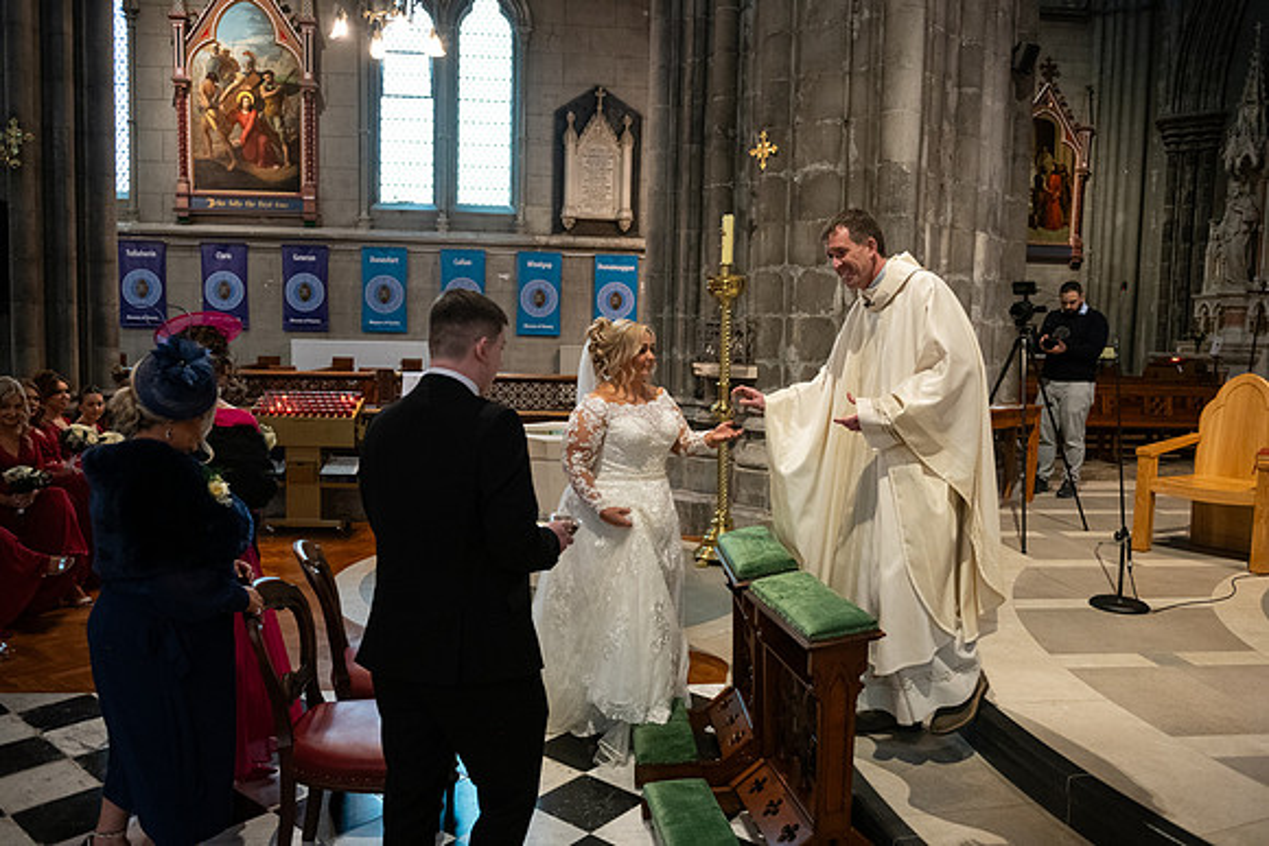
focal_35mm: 27
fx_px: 952
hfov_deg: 67.4
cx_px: 634
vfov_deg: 48.0
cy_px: 423
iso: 1250
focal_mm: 27
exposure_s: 1/160
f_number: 3.5
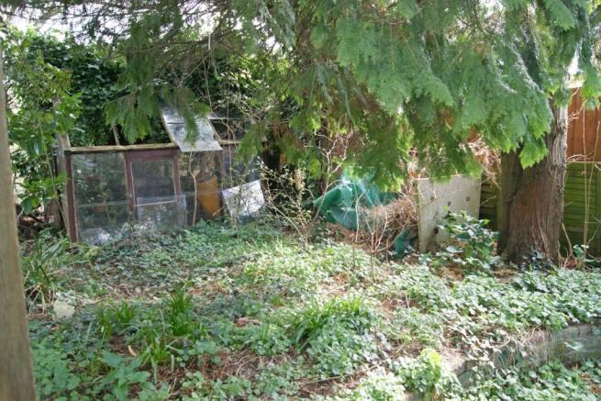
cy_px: 200
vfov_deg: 48.0
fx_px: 451
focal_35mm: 27
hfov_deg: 67.4
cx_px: 300
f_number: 6.3
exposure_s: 1/50
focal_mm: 18
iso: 400
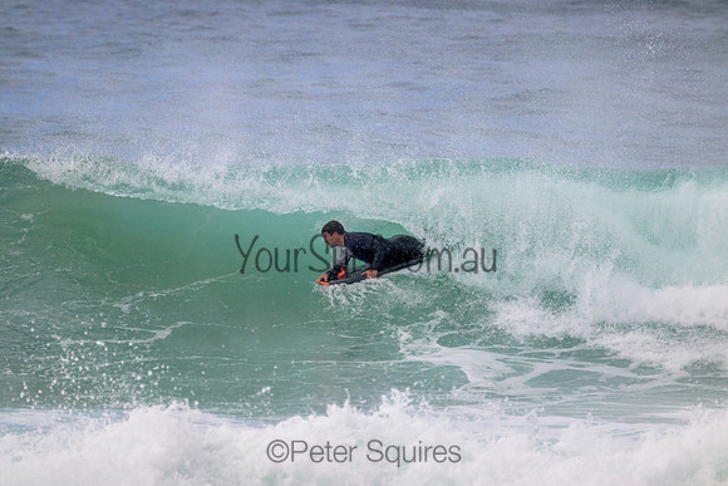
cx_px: 364
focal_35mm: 800
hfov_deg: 2.6
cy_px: 243
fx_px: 16181
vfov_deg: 1.7
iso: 1000
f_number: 11
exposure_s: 1/2000
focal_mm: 800
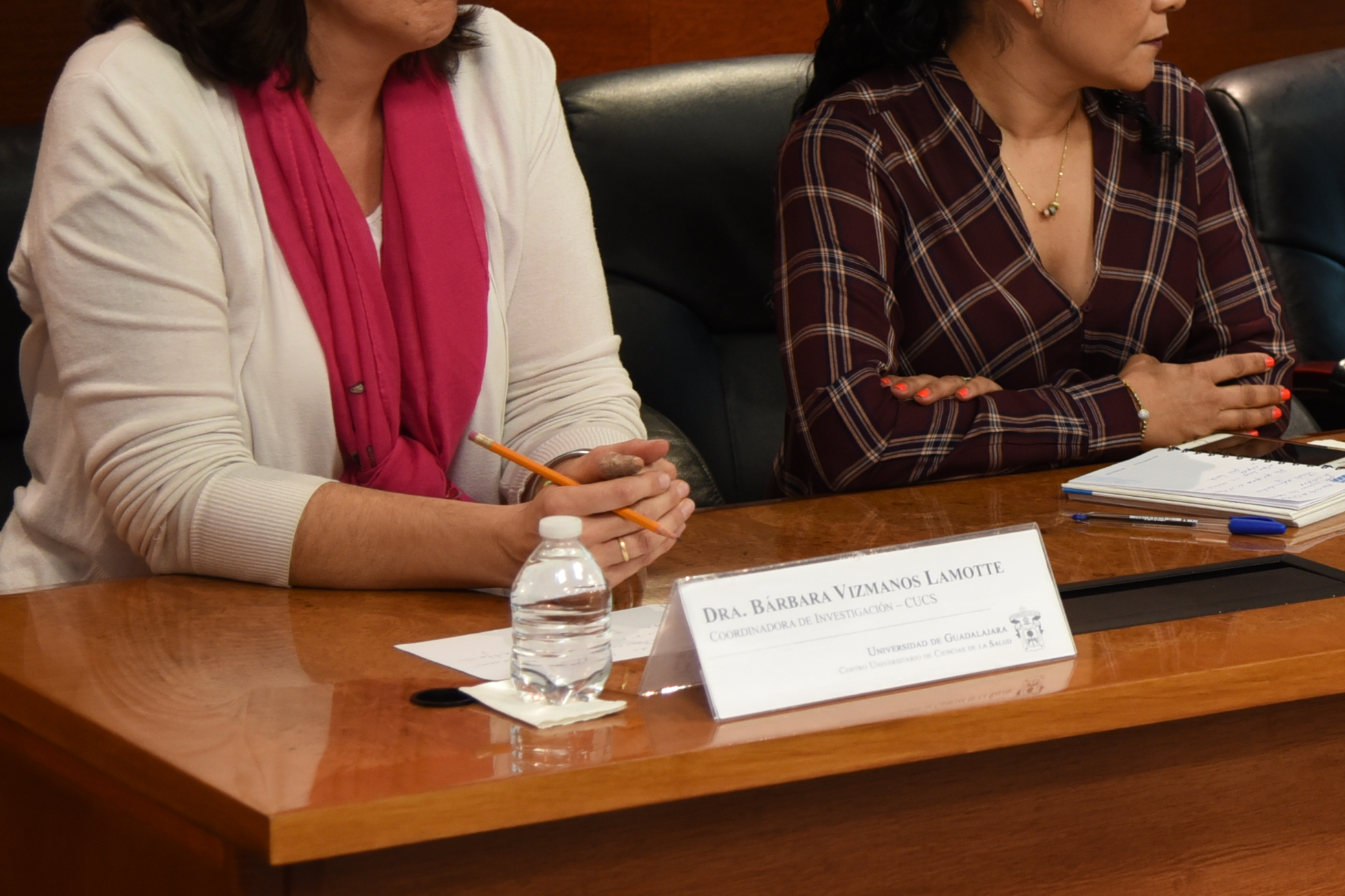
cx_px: 1338
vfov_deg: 9.6
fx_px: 5342
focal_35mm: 143
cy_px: 238
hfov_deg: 14.1
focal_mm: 62
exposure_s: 1/25
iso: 800
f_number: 4
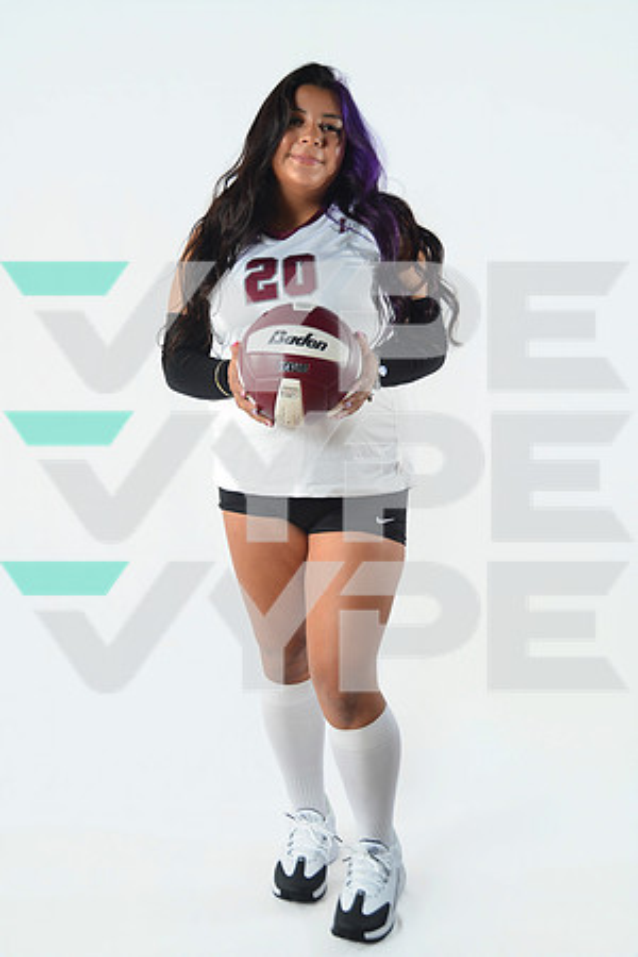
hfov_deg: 35.1
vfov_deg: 50.7
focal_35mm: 38
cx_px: 319
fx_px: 1010
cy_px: 478
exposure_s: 1/200
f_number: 5.6
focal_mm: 38
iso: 200
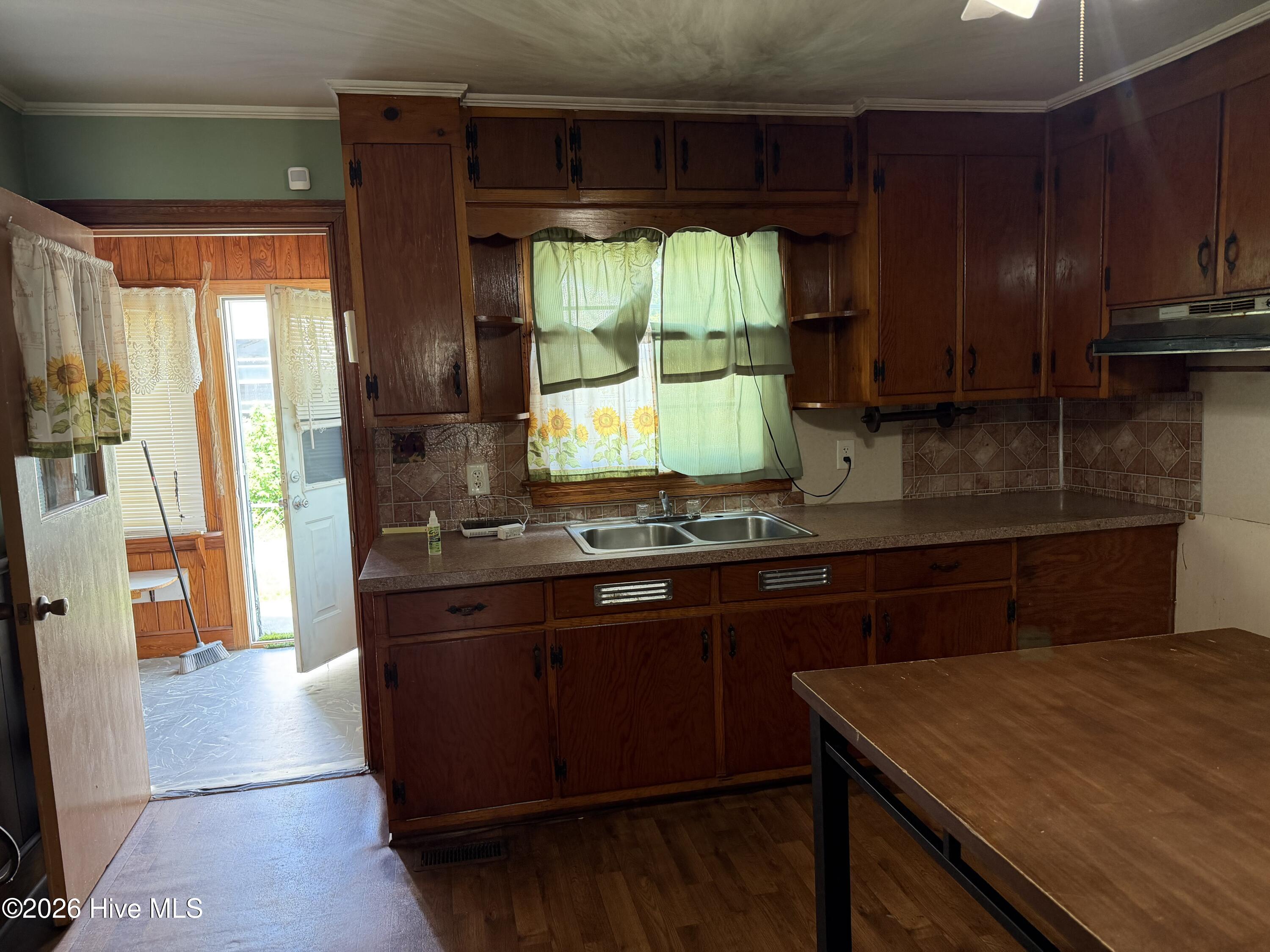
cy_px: 476
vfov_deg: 56.8
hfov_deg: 71.6
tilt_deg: -6.9
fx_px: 881
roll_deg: +1.4
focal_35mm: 24
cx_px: 635
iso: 250
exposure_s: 1/60
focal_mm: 6.76
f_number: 1.78
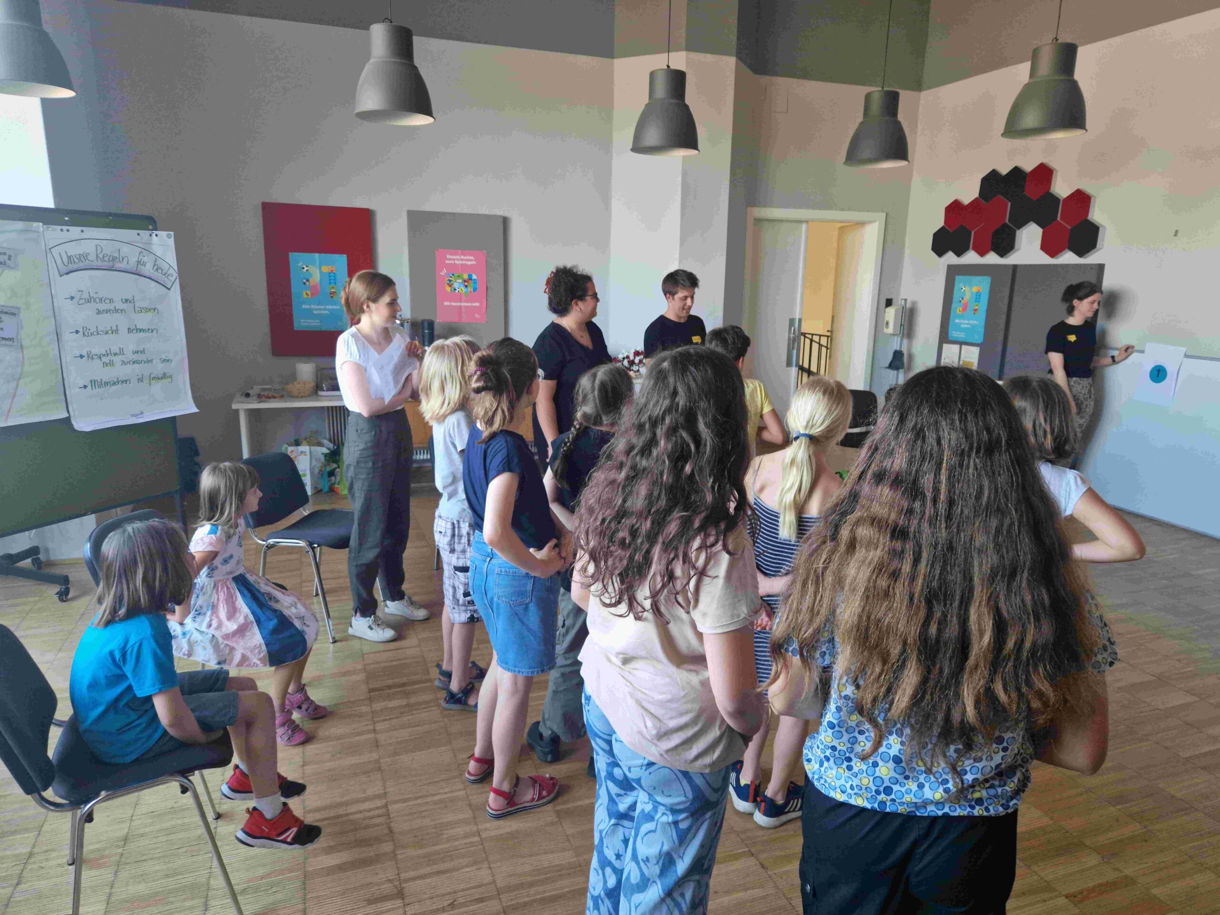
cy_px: 458
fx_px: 811
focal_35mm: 23
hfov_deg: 73.9
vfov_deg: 58.9
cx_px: 610
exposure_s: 1/50
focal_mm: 5.4
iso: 64
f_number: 1.8
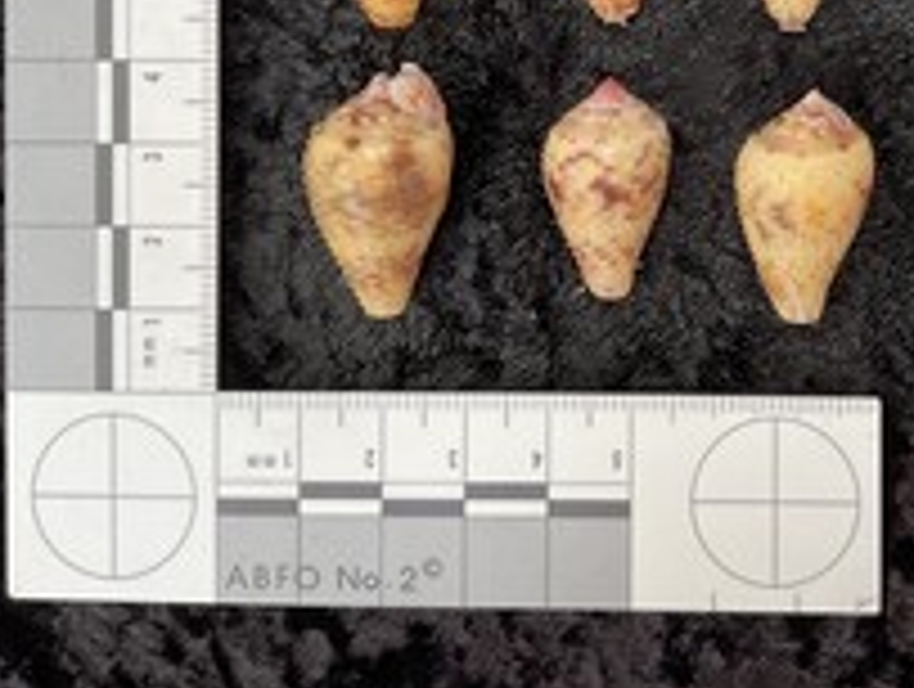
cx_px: 675
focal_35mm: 50
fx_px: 1323
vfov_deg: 28.5
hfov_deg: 37.3
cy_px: 119
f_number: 1.8
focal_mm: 3
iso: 64
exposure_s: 1/120
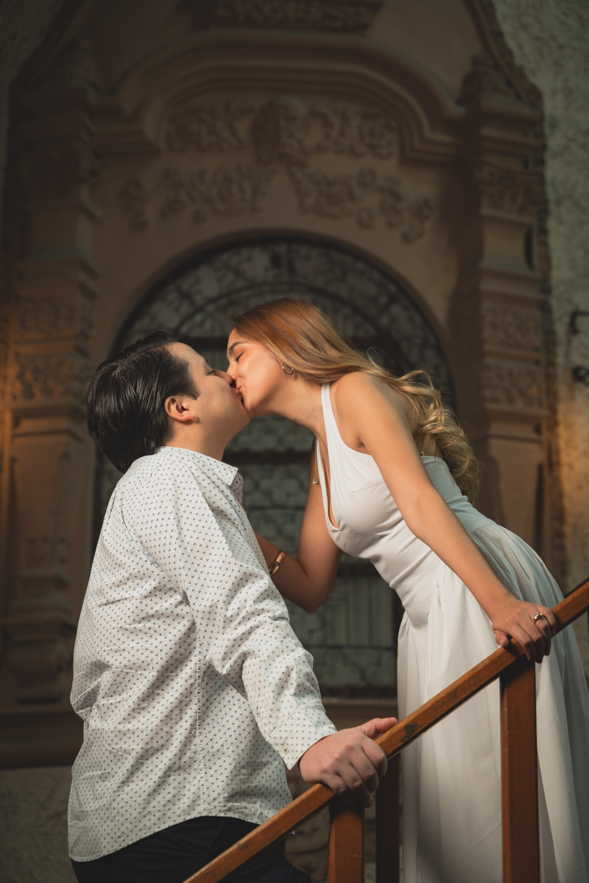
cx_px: 294
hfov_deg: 20.9
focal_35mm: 65
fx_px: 1594
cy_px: 442
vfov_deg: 30.9
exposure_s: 1/160
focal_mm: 65
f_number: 3.5
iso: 1000
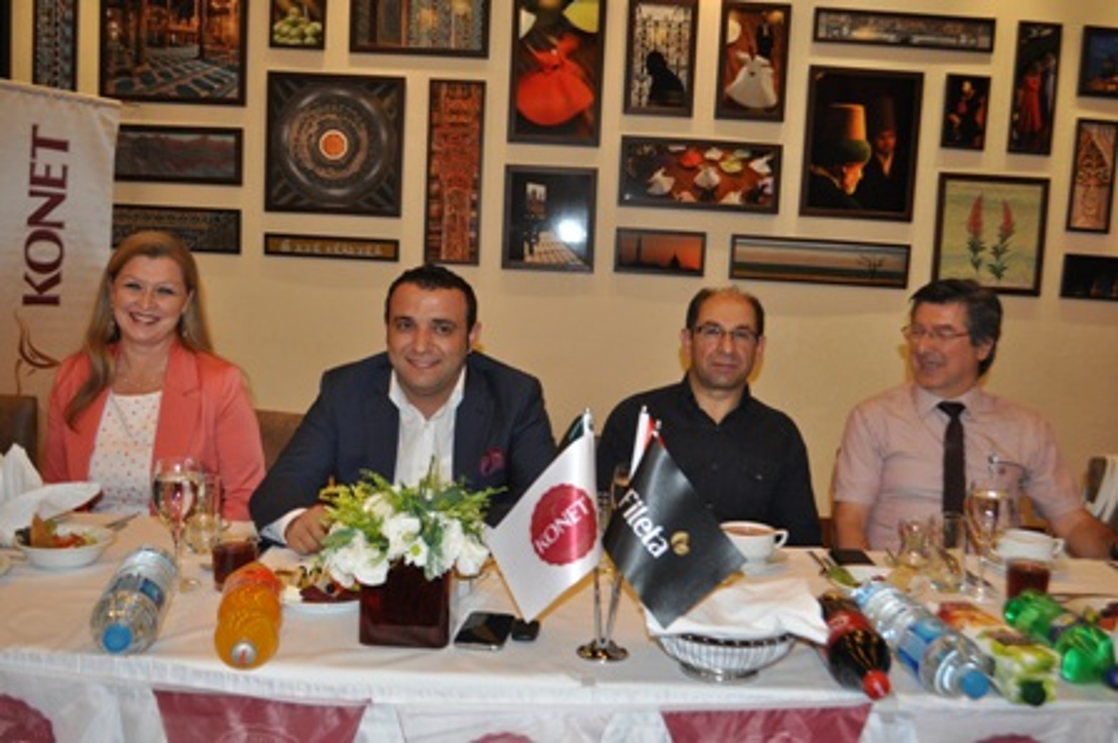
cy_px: 372
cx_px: 559
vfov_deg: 39.9
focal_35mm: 33
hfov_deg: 57.3
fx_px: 1024
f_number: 4
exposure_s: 1/60
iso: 800
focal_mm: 22
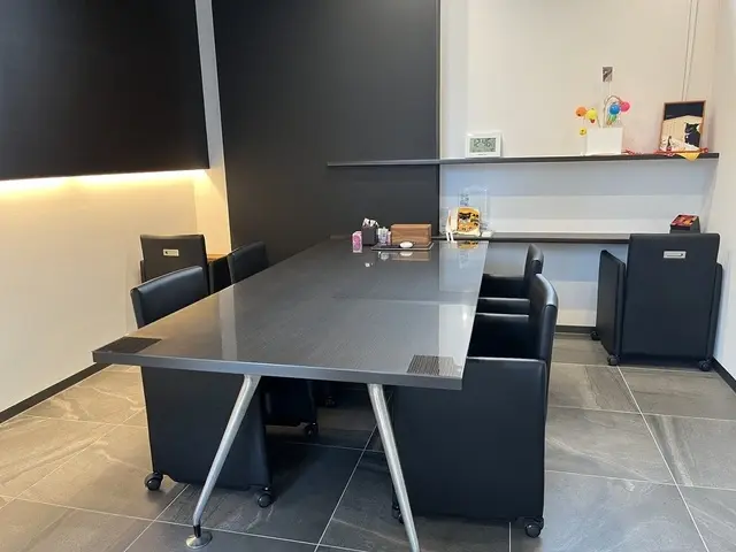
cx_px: 368
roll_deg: +1.4
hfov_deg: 67.3
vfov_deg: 53.1
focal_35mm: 26
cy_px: 276
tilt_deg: -12.8
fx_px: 553
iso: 125
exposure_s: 1/75
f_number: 1.6
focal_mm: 5.1
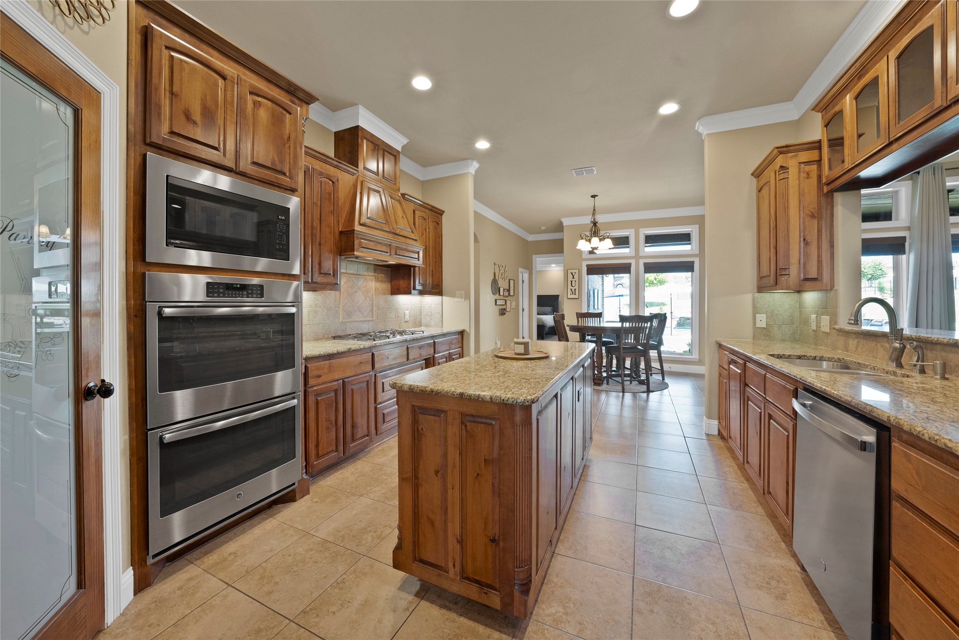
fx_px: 320
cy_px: 320
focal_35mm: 12
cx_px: 480
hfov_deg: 112.6
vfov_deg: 90.1
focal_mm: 12
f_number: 9
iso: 640
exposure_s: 1/2.5
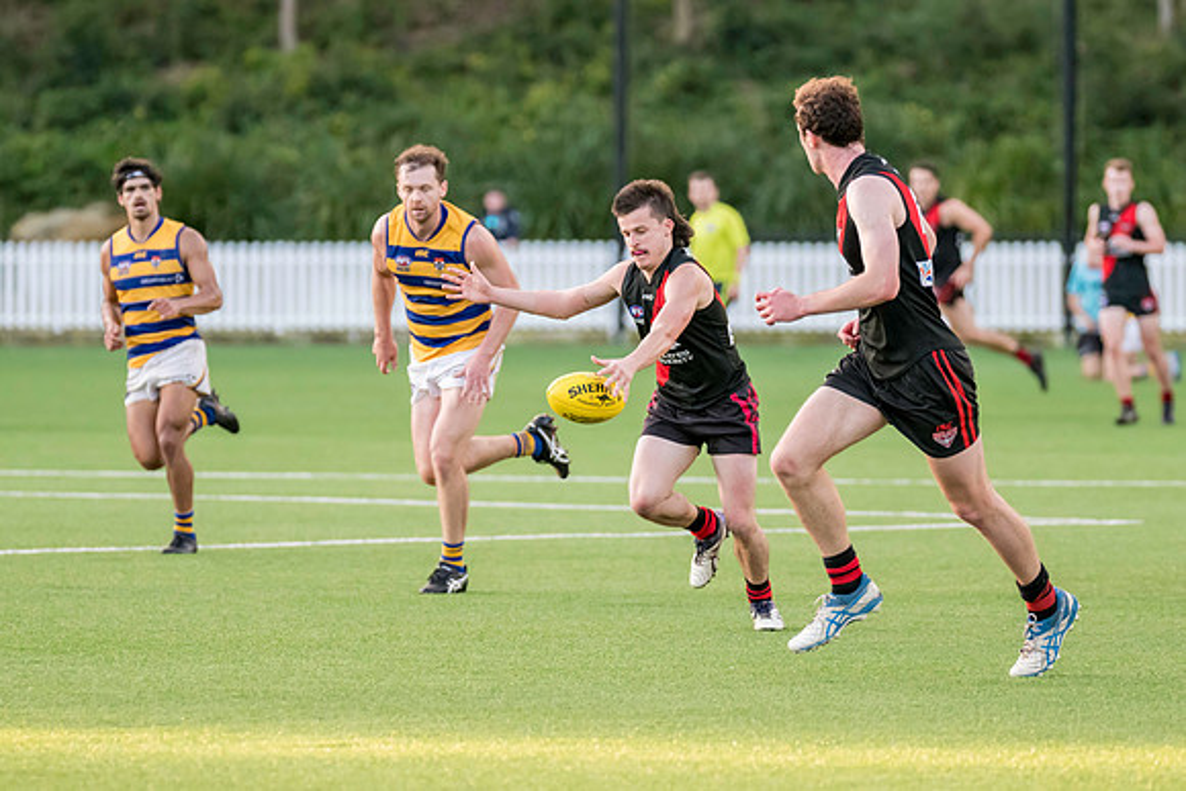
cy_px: 437
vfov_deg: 4.1
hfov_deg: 6.1
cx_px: 593
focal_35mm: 337
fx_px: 11107
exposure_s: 1/1250
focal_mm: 250
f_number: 4
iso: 3200
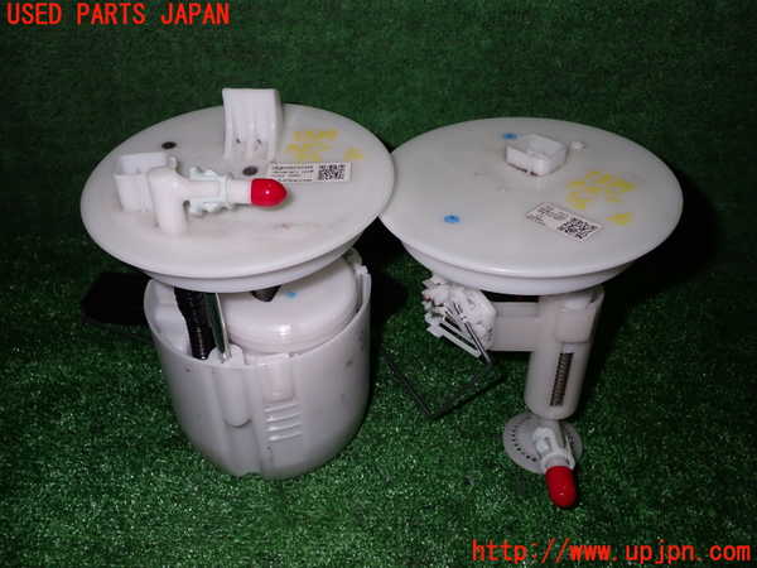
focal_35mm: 30
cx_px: 378
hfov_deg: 60.0
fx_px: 656
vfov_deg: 46.8
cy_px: 284
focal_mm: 5.4
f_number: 6.3
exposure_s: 1/30
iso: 200
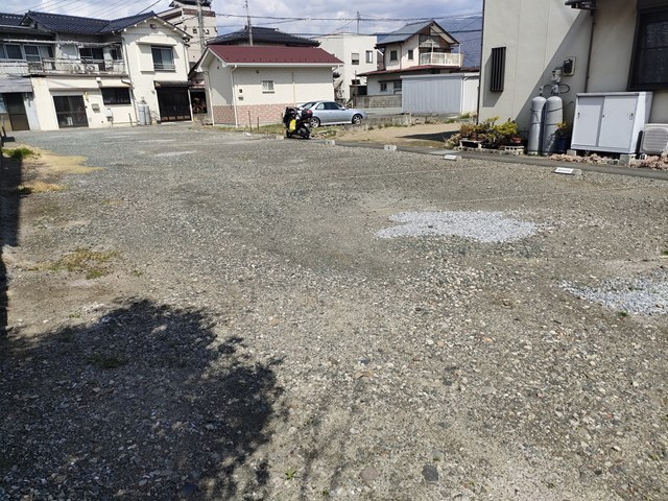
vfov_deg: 51.4
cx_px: 334
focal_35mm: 27
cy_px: 250
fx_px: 521
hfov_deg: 65.3
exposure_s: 1/1809
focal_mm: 4.73
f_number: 1.7
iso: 100
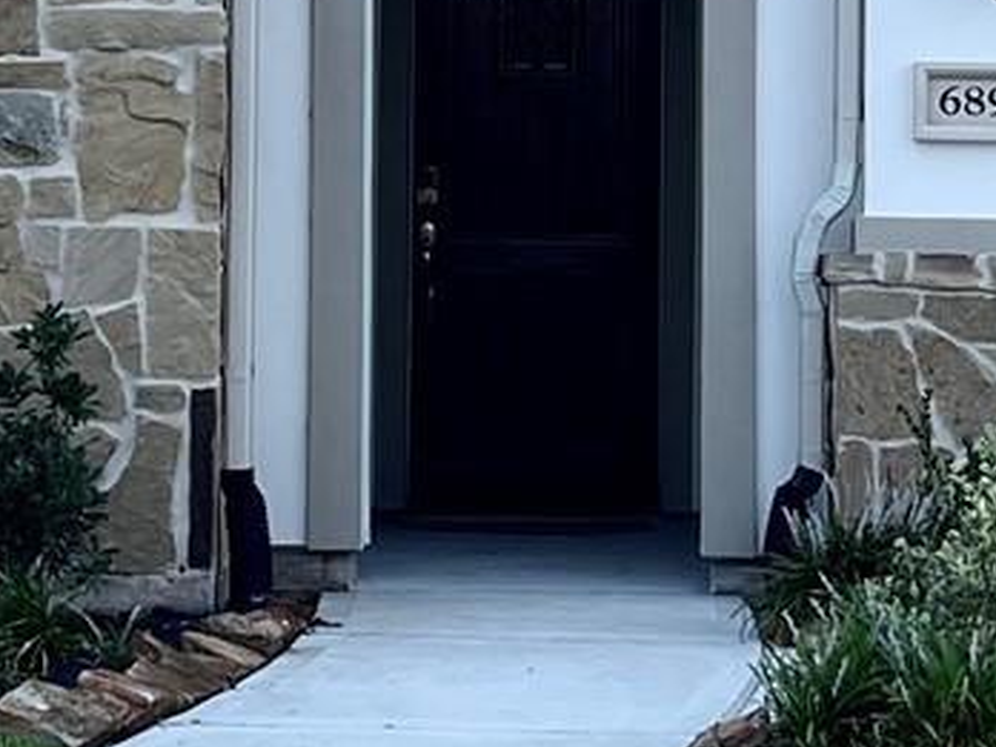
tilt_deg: +3.2
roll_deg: -0.3
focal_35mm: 147
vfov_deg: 10.0
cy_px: -43
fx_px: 4230
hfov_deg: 13.4
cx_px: 521
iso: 32
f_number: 1.6
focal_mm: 5.1
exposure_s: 1/578
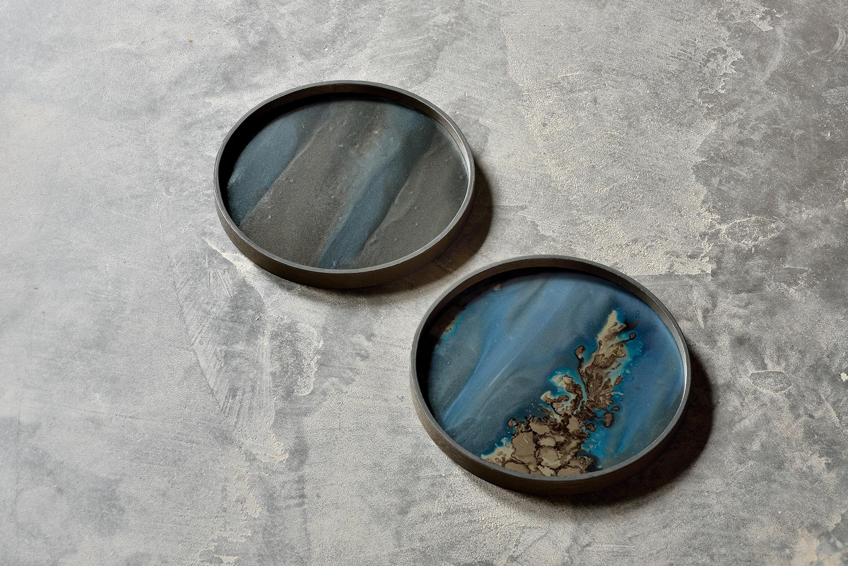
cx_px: 424
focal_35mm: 85
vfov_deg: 16.1
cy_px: 283
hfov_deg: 23.9
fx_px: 2003
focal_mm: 85
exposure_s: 4
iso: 100
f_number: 16
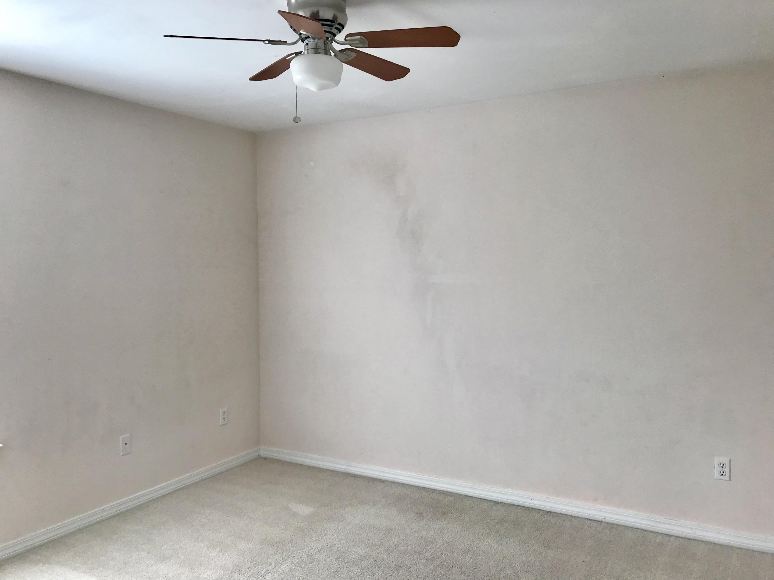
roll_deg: -0.1
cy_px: 290
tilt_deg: -1.5
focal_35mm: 28
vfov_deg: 49.7
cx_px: 387
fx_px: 626
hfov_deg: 63.4
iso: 25
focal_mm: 3.99
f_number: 1.8
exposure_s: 1/120
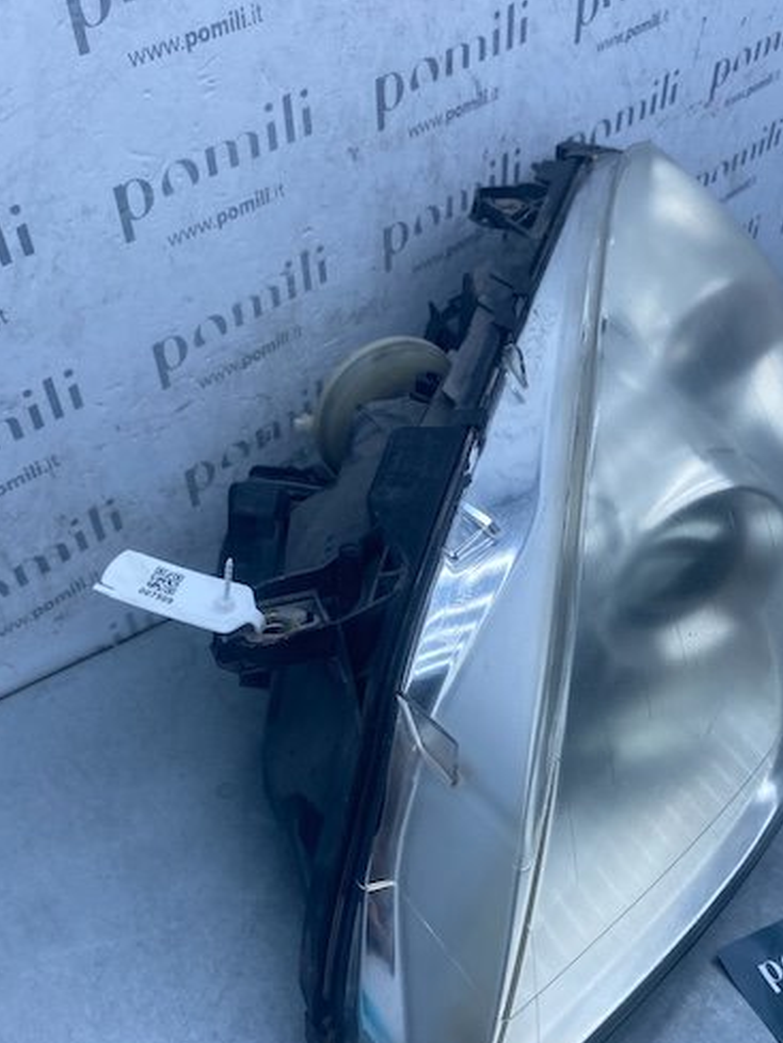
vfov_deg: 53.5
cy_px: 631
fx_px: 1025
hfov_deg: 41.8
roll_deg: -9.7
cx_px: 427
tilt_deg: -39.7
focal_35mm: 34
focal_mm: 4.25
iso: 32
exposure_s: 1/1072
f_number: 1.8
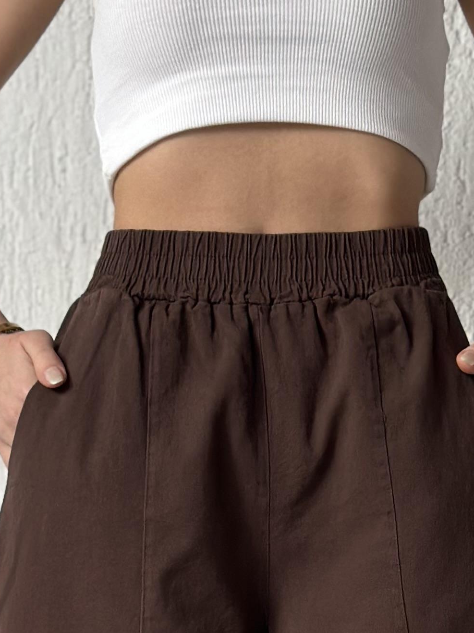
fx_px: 2685
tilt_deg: +2.1
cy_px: 875
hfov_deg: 10.1
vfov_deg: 12.9
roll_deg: -0.7
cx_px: 266
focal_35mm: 147
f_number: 1.78
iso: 125
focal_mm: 6.86
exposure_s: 1/121
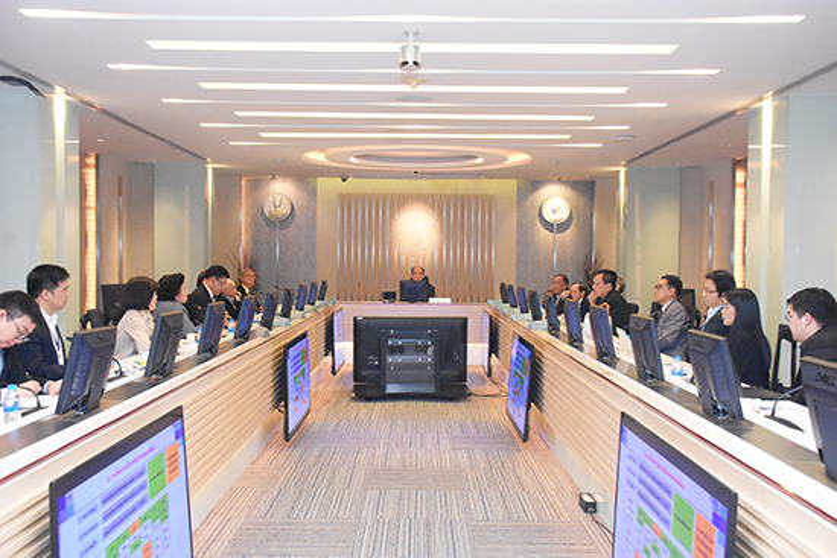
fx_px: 837
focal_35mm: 36
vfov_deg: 36.9
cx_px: 418
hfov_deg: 53.1
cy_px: 279
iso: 12800
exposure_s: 1/250
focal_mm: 24
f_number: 5.6
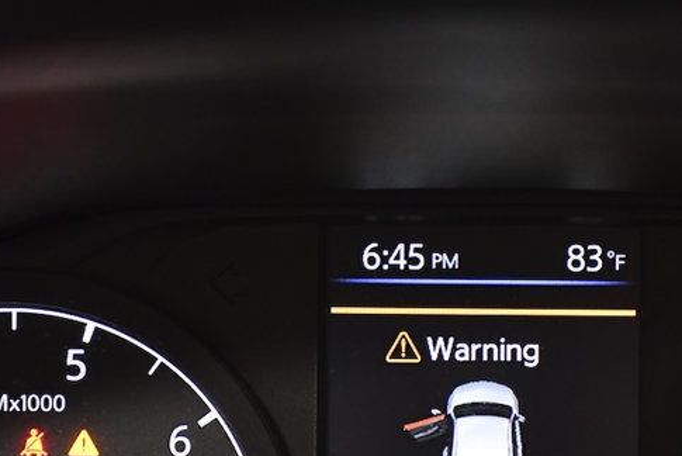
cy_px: 423
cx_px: 485
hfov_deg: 13.5
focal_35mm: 152
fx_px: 2881
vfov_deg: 9.0
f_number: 4.5
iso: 2500
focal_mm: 48
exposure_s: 1/160
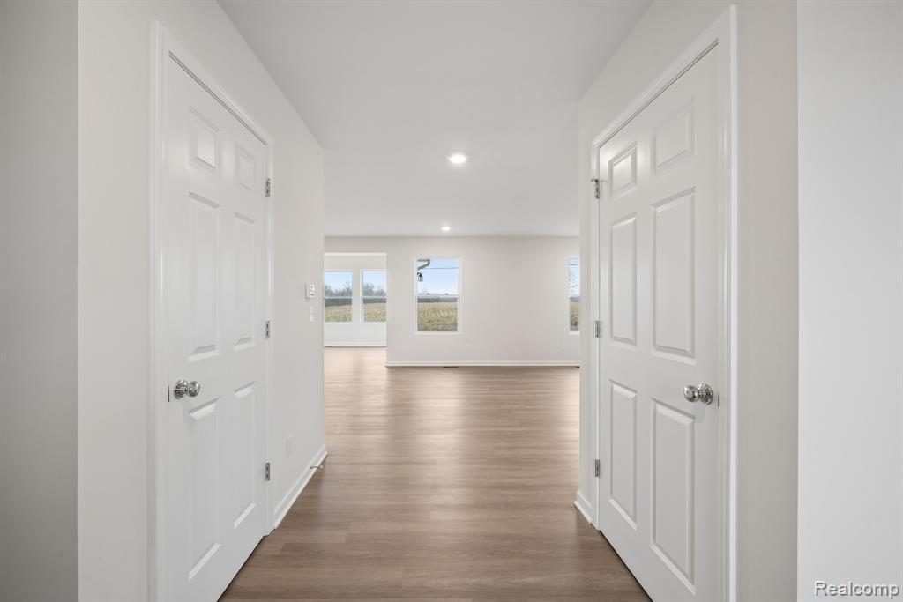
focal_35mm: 14
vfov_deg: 81.2
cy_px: 301
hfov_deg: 104.2
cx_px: 452
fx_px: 351
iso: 64
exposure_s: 1/1.25
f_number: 9
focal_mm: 14
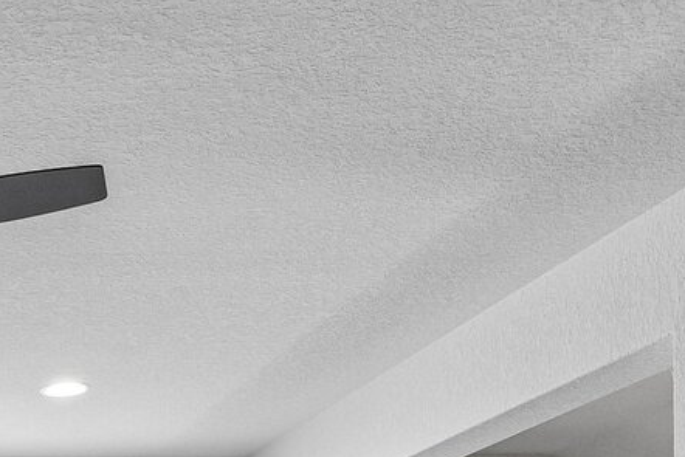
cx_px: -246
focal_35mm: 66
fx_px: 1256
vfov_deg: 17.4
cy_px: 779
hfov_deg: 25.5
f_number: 8
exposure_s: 1/25
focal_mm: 18
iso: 400
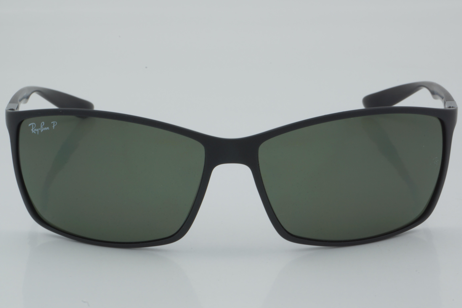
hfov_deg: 24.6
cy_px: 154
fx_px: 1059
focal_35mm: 82
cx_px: 231
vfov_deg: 16.6
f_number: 32
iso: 100
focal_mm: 55
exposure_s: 1/4
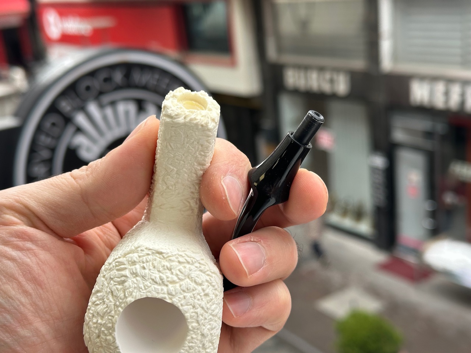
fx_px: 653
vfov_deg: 30.3
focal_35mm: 48
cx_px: 236
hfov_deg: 39.7
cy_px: 176
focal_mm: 6.86
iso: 64
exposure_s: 1/349
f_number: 1.78
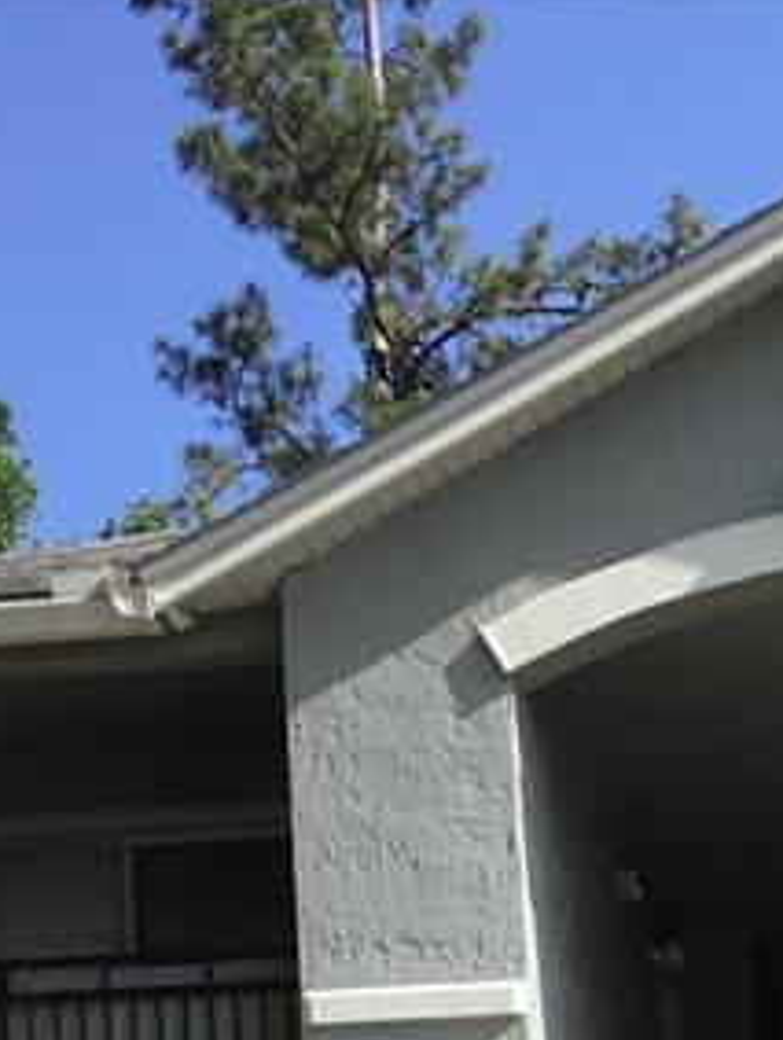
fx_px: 2528
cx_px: 919
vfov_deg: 20.9
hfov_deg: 16.9
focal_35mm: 84
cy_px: 1400
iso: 25
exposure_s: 1/799
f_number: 2.4
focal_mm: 3.3
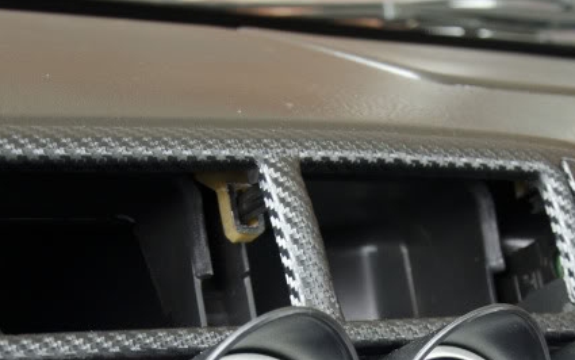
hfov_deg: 16.7
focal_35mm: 125
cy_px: 434
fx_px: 1960
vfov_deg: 10.3
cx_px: 345
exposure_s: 1/30
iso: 1000
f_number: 4.2
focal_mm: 34
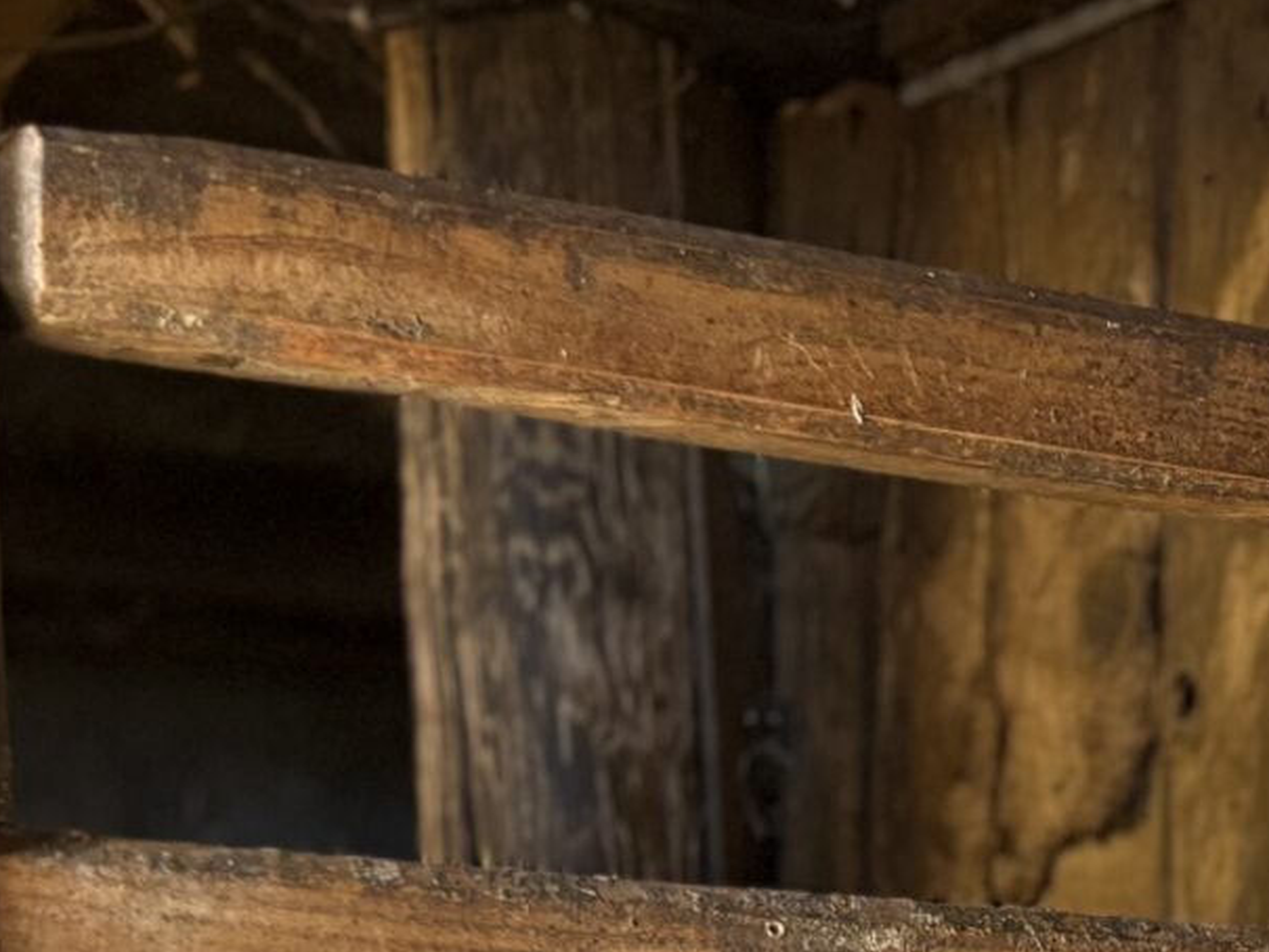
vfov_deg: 12.4
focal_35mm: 110
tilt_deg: -5.1
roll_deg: +1.5
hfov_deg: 15.1
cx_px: 2391
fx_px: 4033
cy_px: 1694
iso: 160
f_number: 1.6
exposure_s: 1/50
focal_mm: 5.96
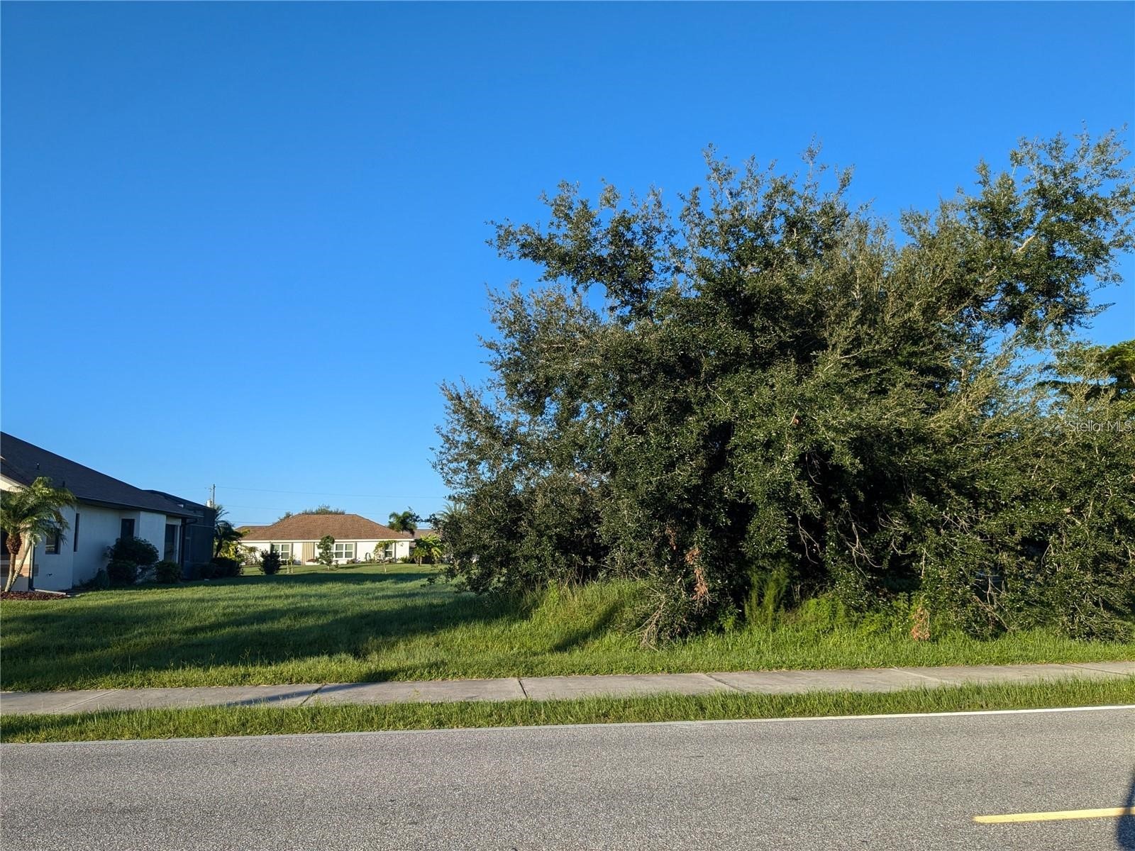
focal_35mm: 27
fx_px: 885
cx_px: 568
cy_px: 426
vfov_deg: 51.4
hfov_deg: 65.3
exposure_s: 1/1799
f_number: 1.73
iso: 53
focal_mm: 4.38
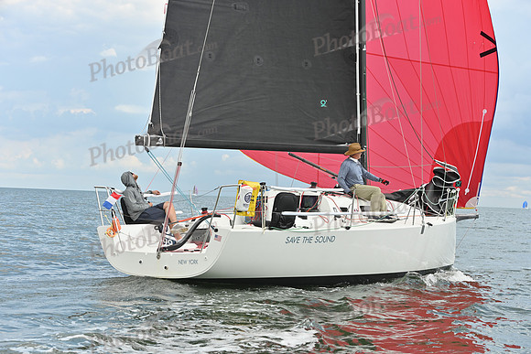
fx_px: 1033
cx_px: 266
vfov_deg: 19.5
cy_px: 177
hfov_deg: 28.8
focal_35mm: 70
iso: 320
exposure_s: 1/1250
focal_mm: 70
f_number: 5.6
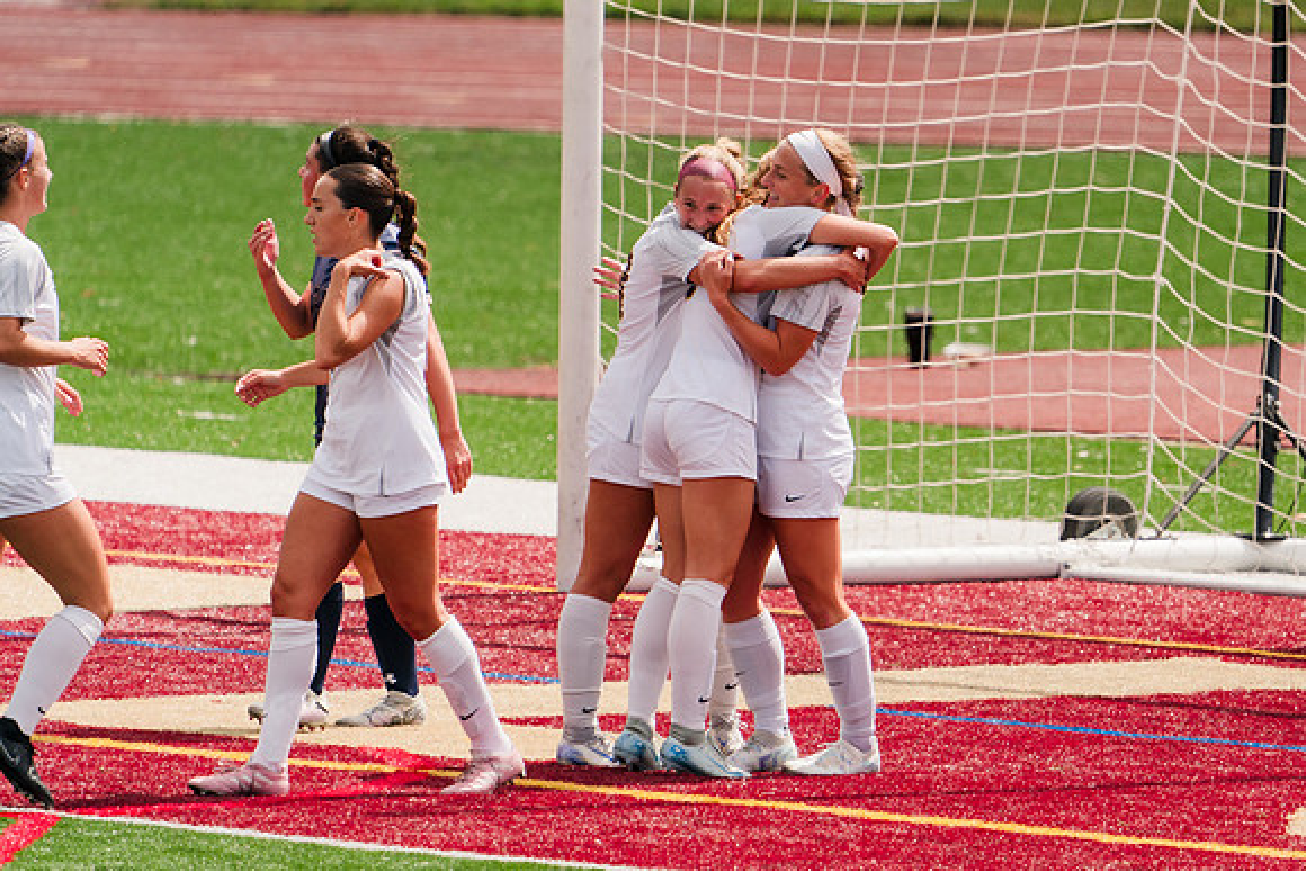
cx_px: 857
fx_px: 26063
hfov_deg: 2.9
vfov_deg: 1.9
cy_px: 373
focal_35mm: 718
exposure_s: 1/1600
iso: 320
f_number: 6.3
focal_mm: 547
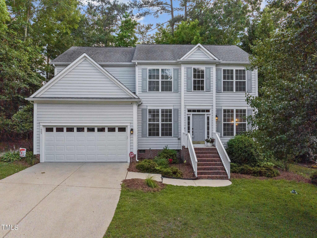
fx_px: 220
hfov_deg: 71.6
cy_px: 119
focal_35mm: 24
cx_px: 158
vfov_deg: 56.8
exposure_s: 1/320
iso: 3410
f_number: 6.3
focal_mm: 12.29
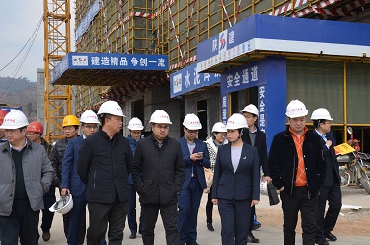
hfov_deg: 33.3
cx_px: 234
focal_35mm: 60
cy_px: 130
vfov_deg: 22.5
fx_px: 615
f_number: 5.6
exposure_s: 1/250
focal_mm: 28
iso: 100
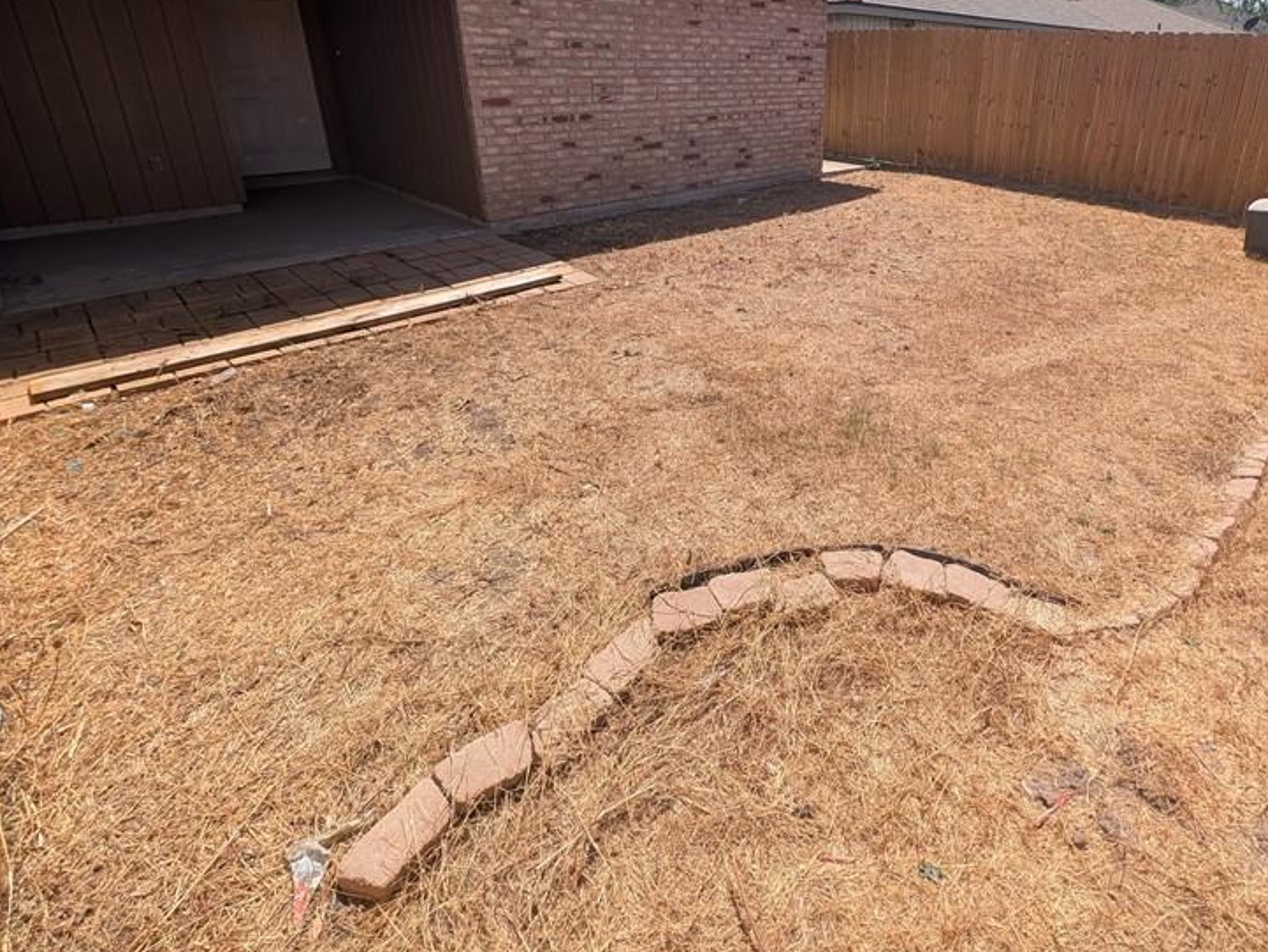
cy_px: 311
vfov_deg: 72.4
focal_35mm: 17
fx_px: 623
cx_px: 792
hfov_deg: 89.2
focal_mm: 2.23
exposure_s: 1/1437
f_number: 1.95
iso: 36
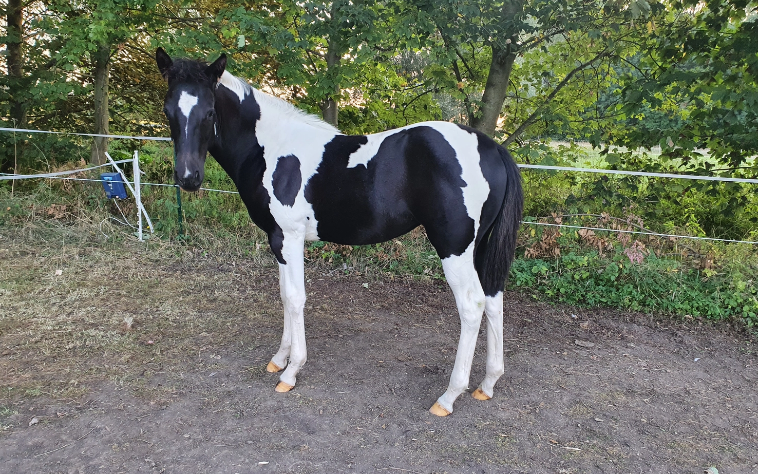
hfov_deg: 66.5
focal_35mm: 28
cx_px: 383
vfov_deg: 44.5
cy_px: 226
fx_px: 579
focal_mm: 4.32
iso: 160
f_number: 2.4
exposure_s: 1/100
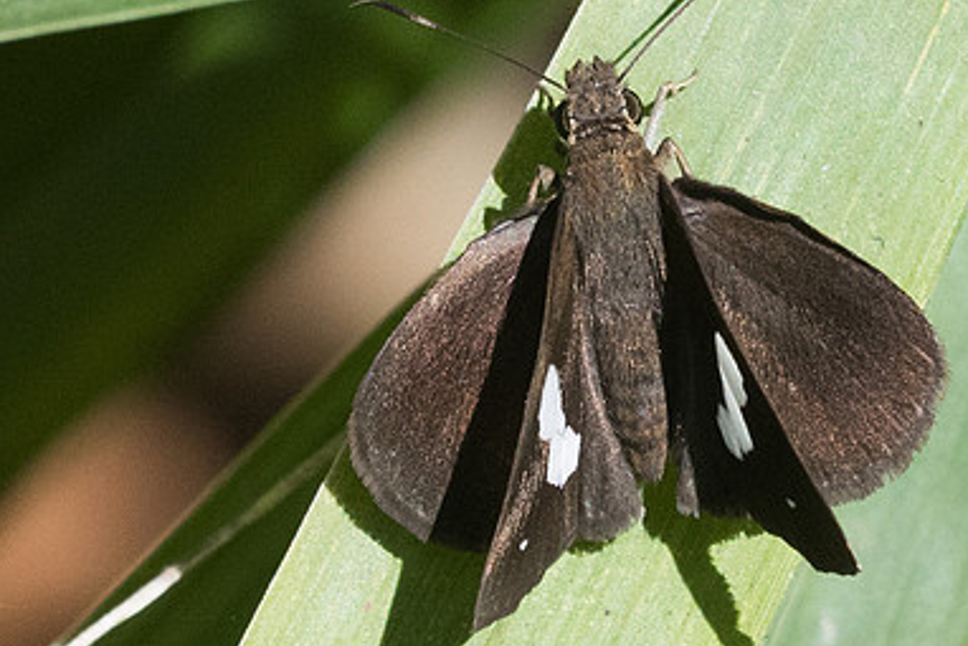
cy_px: 466
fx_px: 26387
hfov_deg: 2.1
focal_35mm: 981
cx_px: 530
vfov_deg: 1.4
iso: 1250
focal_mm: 150
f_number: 11
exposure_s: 1/1250
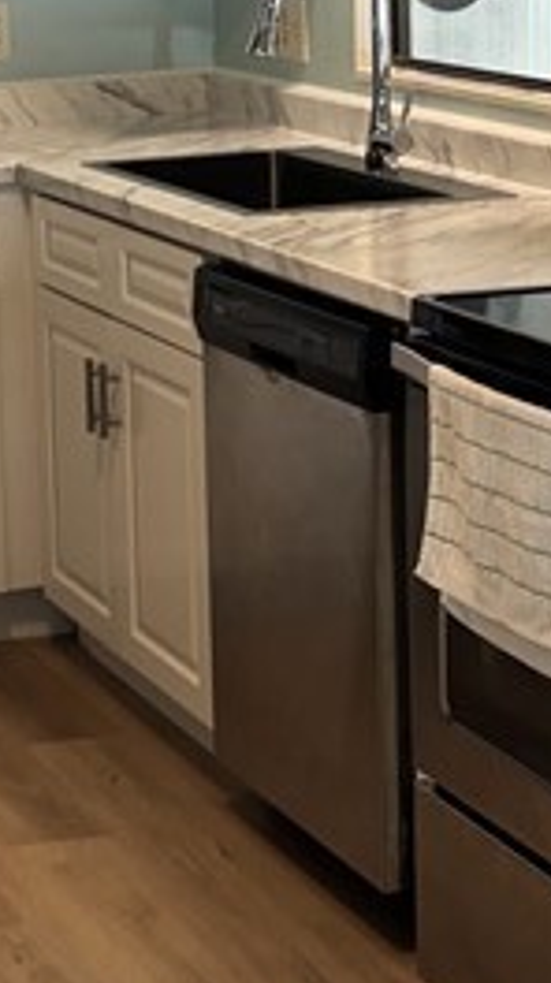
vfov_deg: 19.3
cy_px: 190
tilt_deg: -8.9
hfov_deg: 10.8
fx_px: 2864
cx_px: -141
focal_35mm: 110
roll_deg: +1.2
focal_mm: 5.96
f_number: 1.6
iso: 100
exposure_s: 1/60
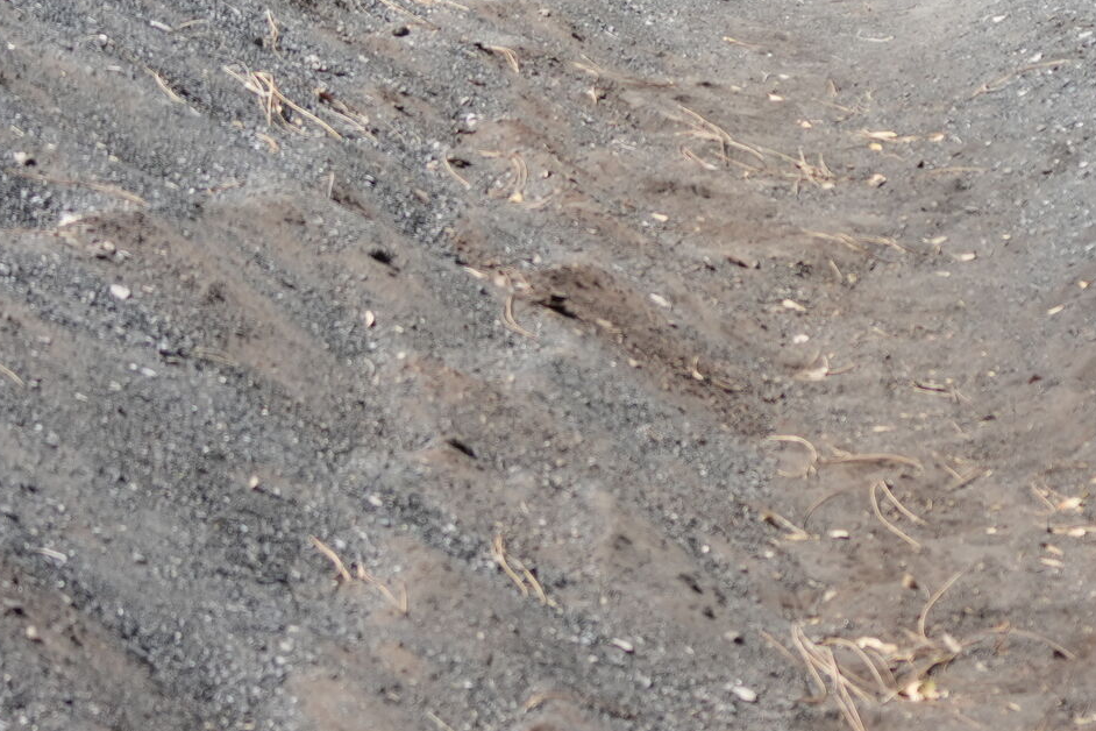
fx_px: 7123
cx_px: 1027
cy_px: 301
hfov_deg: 8.8
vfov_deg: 5.9
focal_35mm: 234
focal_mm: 51
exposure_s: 1/1000
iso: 320
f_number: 4.5
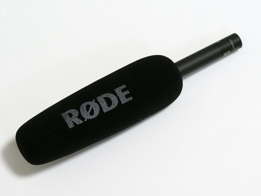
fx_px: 905
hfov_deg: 16.4
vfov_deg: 12.3
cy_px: 98
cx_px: 130
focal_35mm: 120
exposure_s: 1/125
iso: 5000
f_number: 5
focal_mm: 60
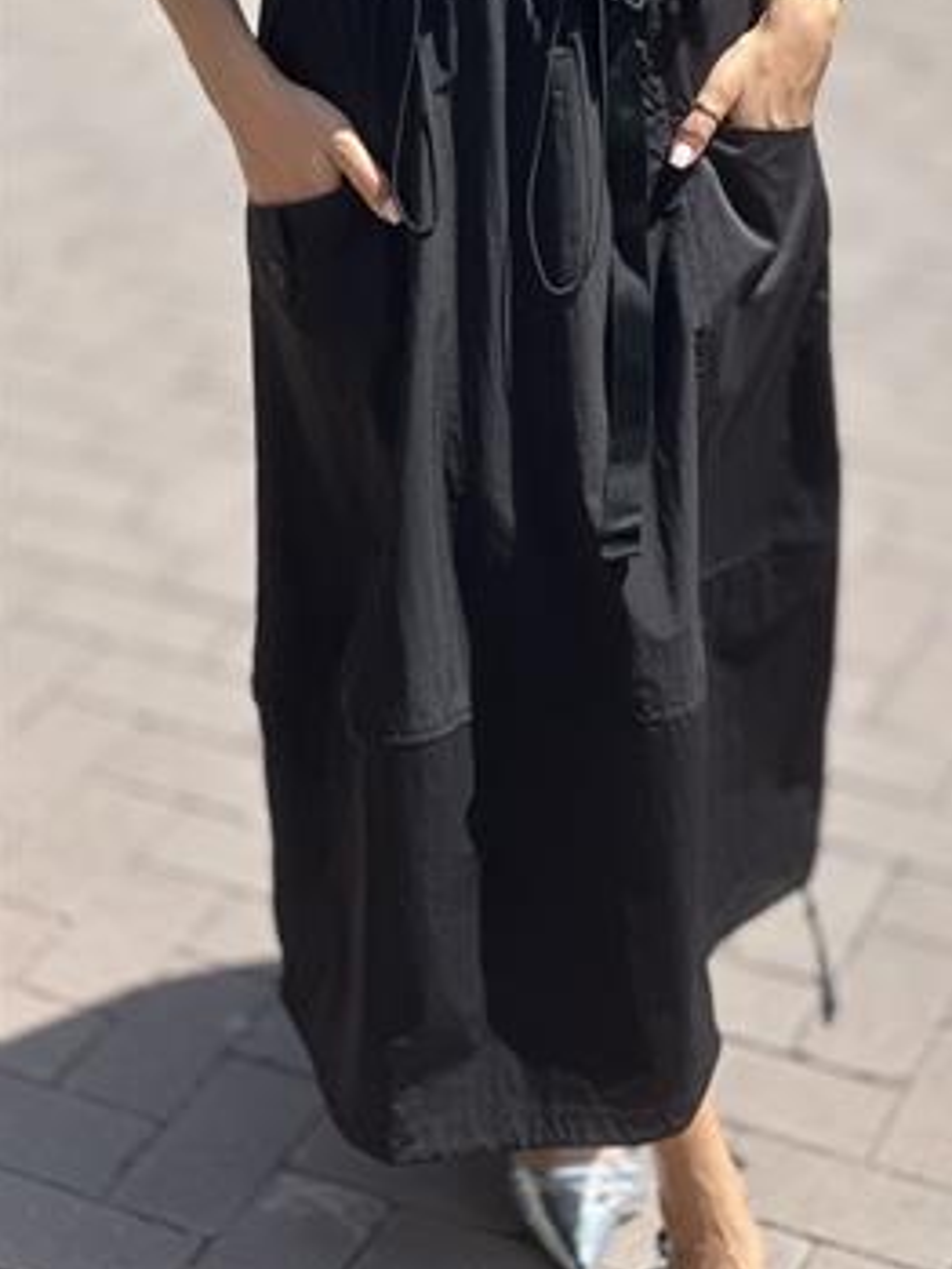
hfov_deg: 16.2
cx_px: 556
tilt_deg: -27.3
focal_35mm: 91
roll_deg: +1.4
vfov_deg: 21.5
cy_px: 551
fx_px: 3335
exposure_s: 1/513
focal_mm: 9
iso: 32
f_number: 2.8
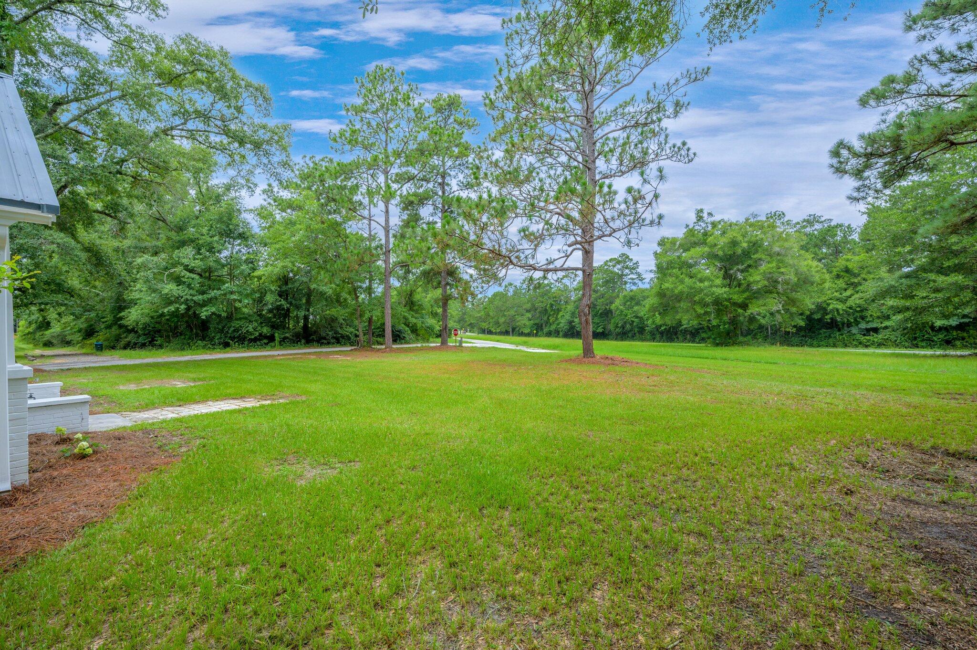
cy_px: 325
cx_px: 488
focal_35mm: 16
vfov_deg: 73.7
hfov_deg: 96.8
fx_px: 434
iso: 100
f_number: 9
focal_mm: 16
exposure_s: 1/250
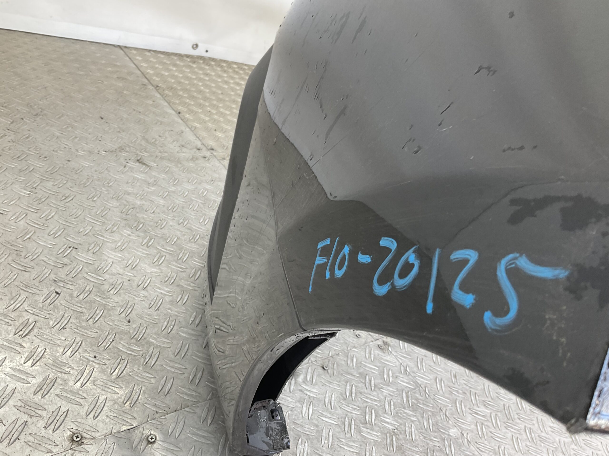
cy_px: 228
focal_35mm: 29
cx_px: 304
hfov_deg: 61.7
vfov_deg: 48.2
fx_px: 510
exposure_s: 1/100
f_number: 1.8
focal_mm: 3
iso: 32
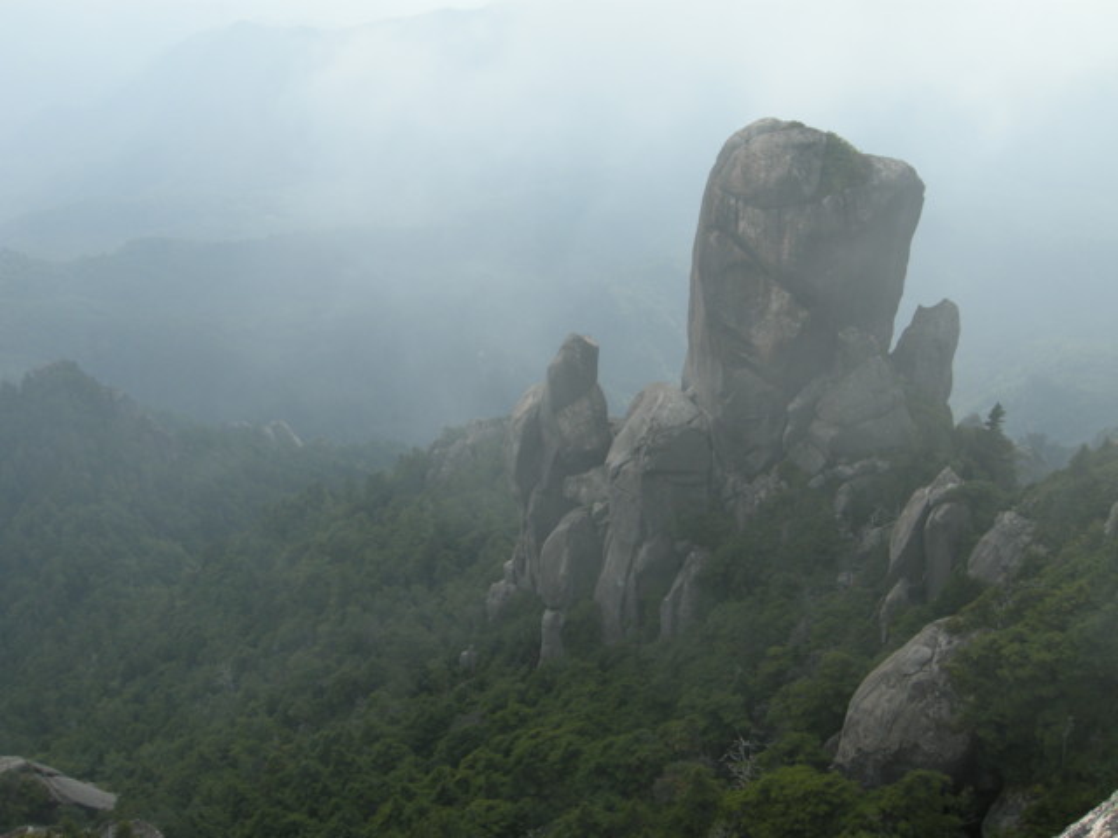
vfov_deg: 40.7
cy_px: 419
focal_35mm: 35
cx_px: 559
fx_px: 1130
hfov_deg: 52.6
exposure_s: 1/242
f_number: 5.4
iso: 64
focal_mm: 7.5
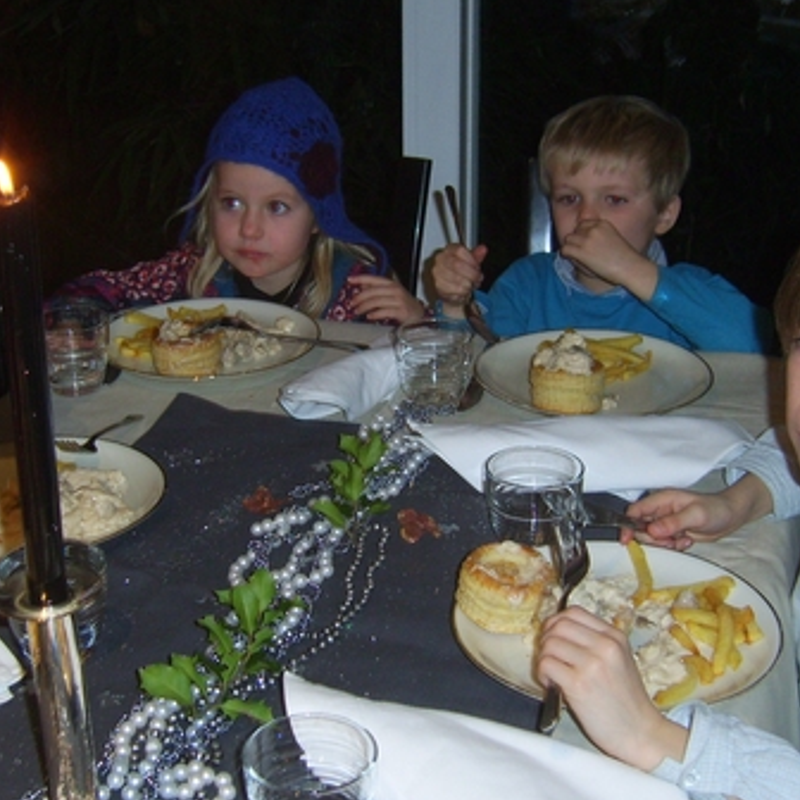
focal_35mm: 60
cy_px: 388
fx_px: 1569
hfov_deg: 28.6
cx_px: 357
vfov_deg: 28.6
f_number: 2.8
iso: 100
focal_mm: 7.8
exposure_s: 1/30
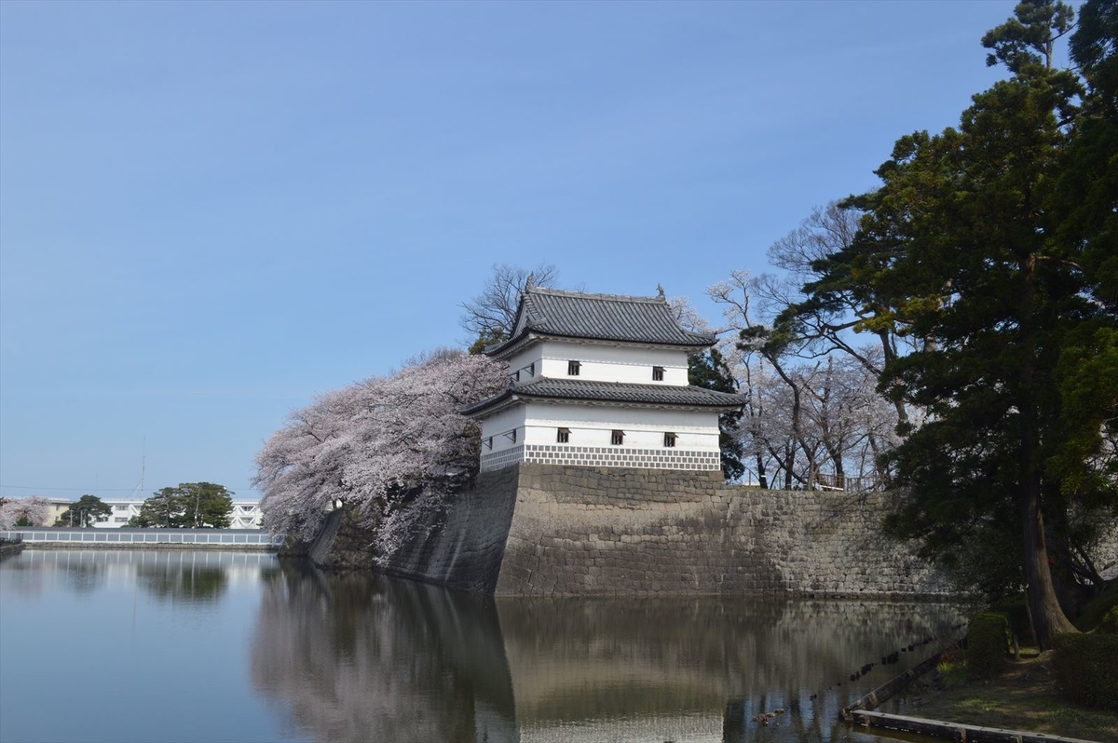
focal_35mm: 33
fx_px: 1024
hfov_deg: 57.3
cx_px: 559
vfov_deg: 39.9
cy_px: 372
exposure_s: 1/500
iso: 400
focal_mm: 22
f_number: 11
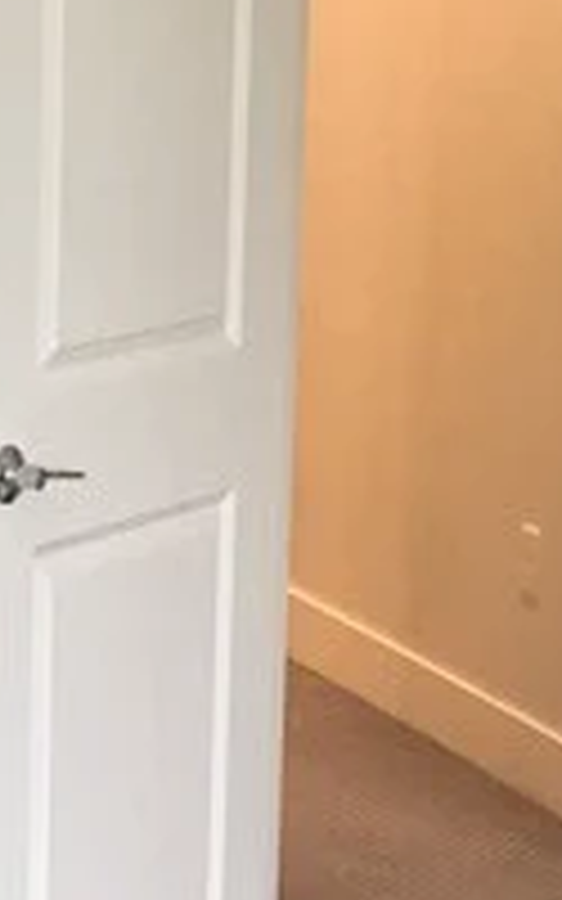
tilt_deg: -17.3
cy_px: 1080
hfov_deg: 8.3
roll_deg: -1.2
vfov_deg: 13.0
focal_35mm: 157
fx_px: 3847
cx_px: 108
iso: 50
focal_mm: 4.15
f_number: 2.2
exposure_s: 1/30
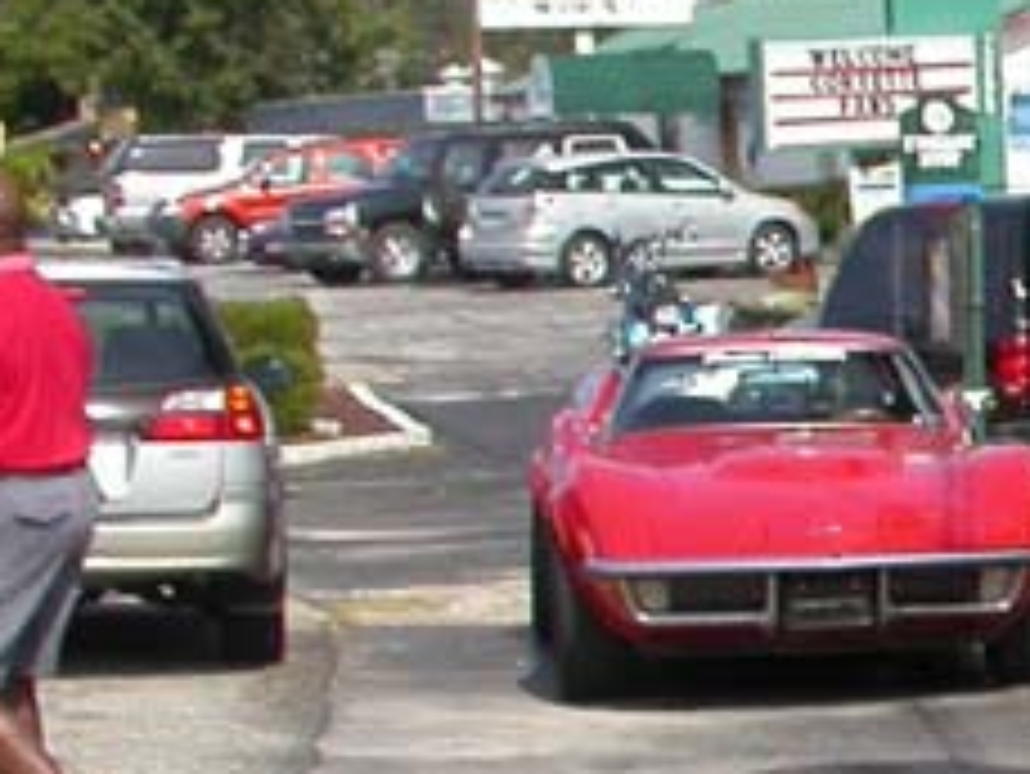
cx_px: 2136
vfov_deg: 8.7
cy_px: 734
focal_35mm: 170
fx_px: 5061
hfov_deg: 10.6
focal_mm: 7.85
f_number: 6.7
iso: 100
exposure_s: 1/263
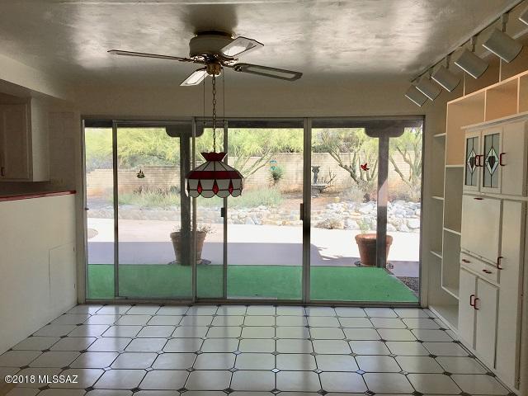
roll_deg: -0.7
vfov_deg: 48.2
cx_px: 264
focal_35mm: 29
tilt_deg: -3.6
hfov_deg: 61.7
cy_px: 198
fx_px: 442
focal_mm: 4.15
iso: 25
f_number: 2.2
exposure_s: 1/561
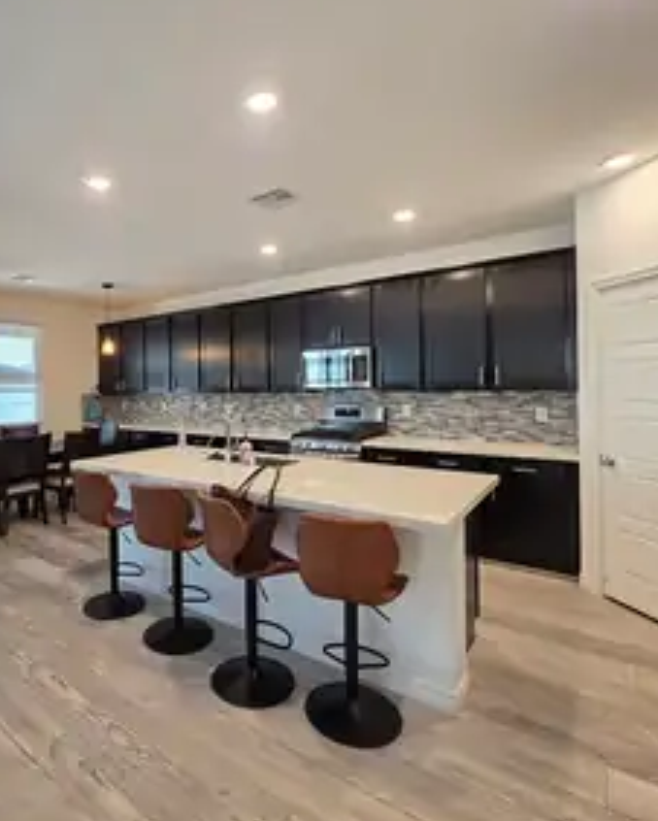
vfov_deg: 86.3
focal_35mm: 18
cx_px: 218
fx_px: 438
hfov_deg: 71.6
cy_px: 390
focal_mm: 2.2
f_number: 1.9
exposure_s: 1/60
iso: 160
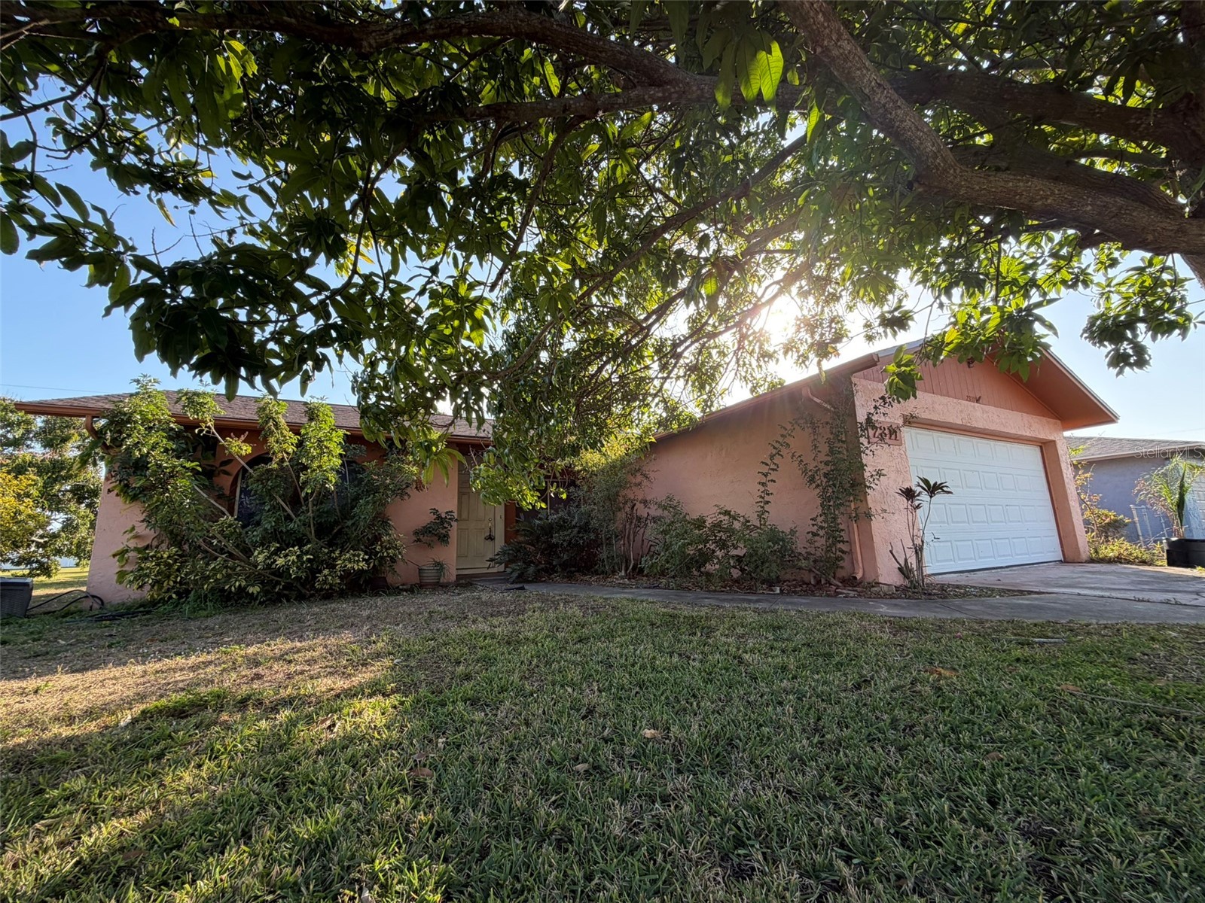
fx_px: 487
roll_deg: +2.0
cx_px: 602
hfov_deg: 102.1
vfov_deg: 85.7
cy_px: 452
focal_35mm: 14
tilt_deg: +10.6
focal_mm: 2.22
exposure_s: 1/224
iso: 40
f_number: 2.2
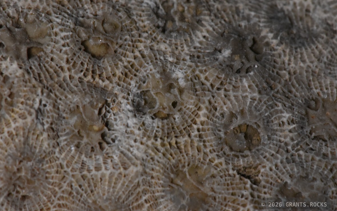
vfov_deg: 12.1
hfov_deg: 19.3
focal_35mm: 108
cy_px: 102
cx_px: 167
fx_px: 992
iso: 5000
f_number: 20
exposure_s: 1/40
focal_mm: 105
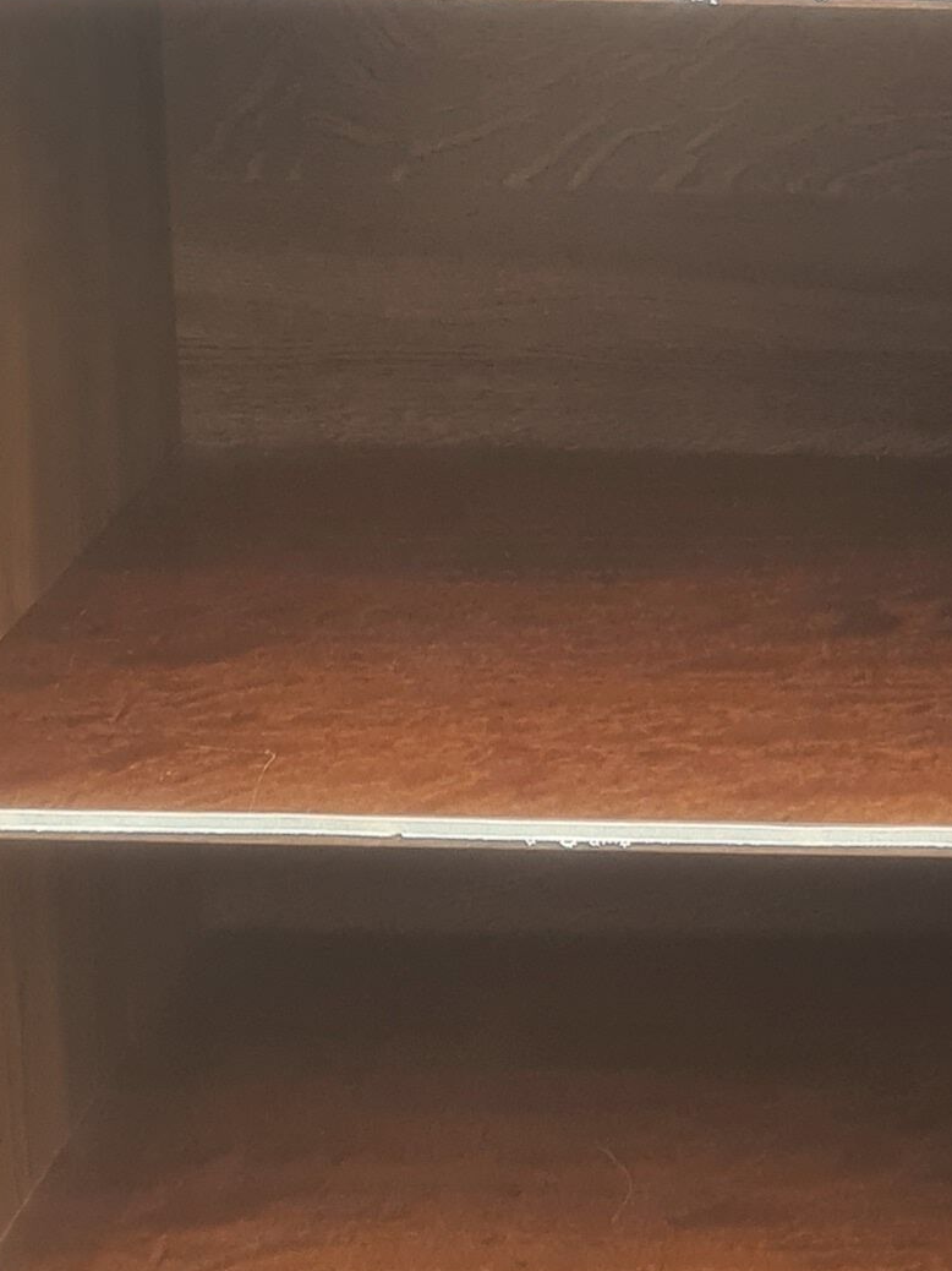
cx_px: 1331
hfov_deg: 13.9
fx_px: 3705
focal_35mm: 101
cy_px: 7
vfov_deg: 18.9
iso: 100
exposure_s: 1/100
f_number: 1.8
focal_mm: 5.4
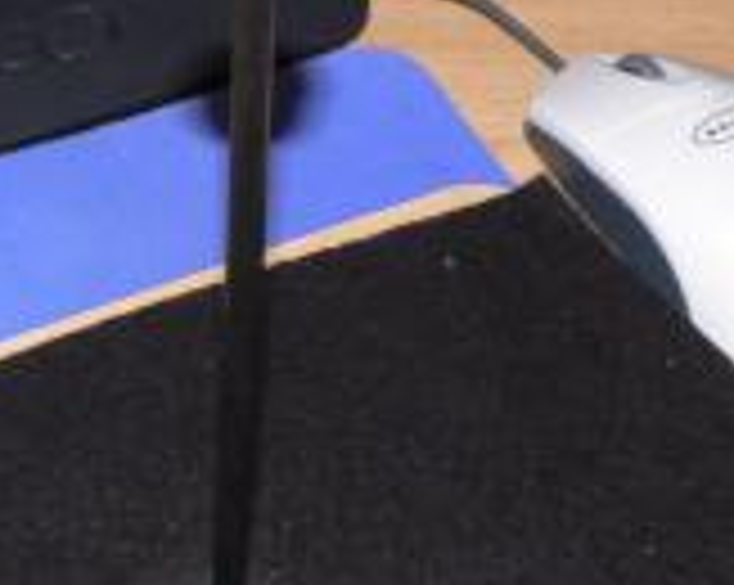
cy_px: 466
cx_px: 207
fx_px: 2343
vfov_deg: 14.2
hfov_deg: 17.7
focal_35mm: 108
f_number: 2.8
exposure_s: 1/15
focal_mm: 6
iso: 200
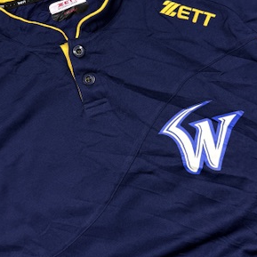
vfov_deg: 35.5
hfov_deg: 36.0
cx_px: 110
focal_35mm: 47
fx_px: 395
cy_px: 76
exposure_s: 1/100
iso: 64
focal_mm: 6.76
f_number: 1.78
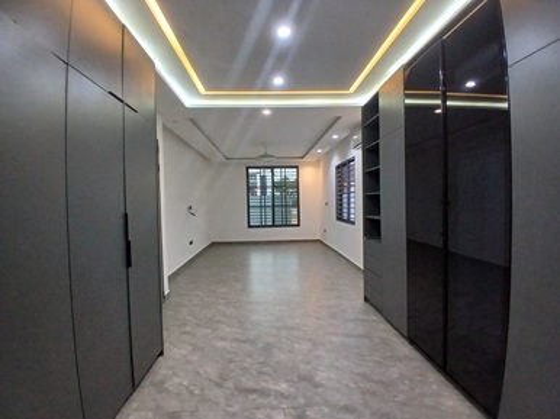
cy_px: 210
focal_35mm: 17
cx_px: 280
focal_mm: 1.4
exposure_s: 1/33.3
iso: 320
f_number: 2.2
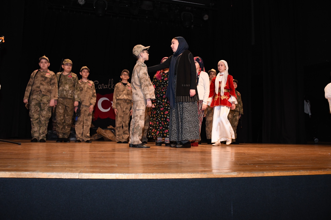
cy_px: 110
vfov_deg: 47.9
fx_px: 248
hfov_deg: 67.4
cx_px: 166
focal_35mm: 27
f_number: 5.6
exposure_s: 1/125
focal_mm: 18
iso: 2000
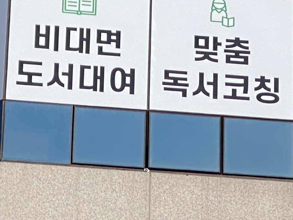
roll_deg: -0.2
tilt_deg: +21.3
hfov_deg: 7.5
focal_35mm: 265
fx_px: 2243
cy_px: 408
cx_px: 173
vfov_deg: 5.5
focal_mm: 6
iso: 20
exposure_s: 1/1712
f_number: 2
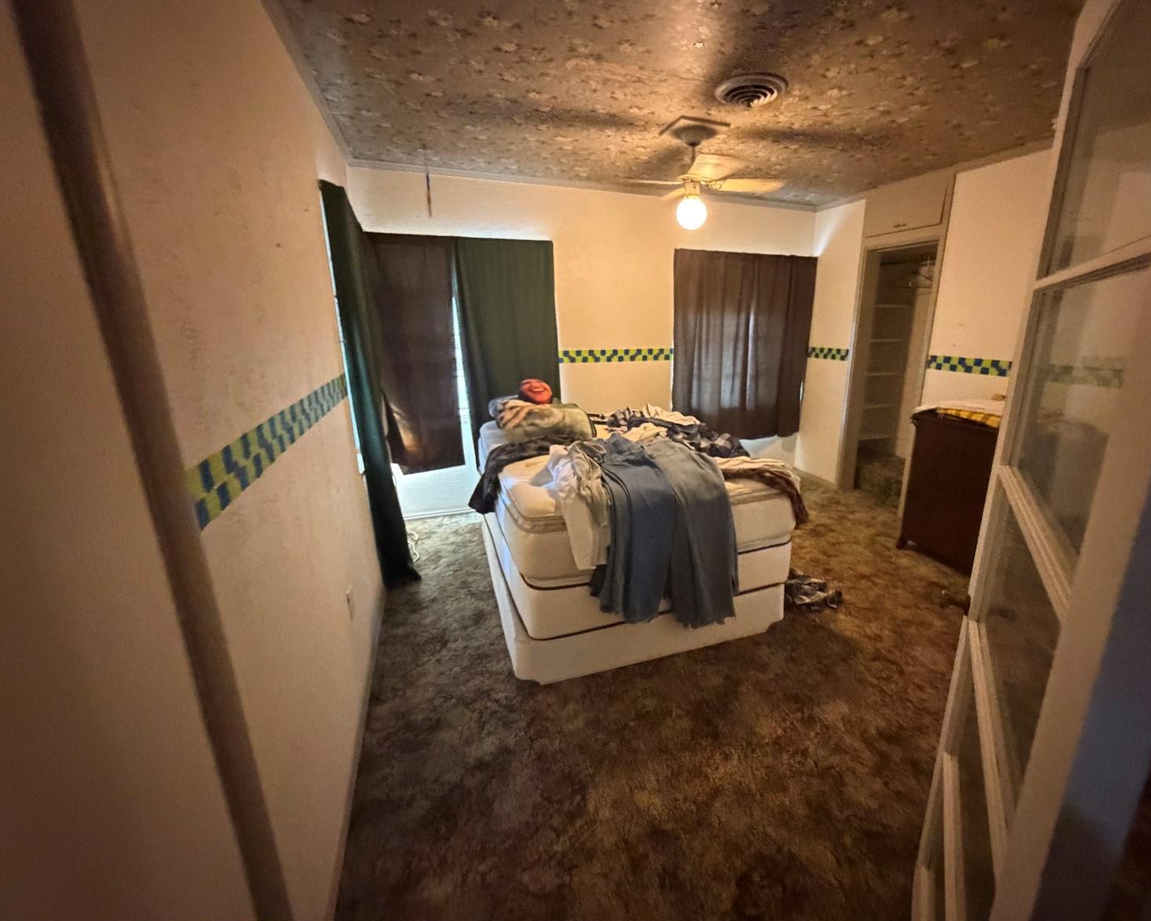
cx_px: 629
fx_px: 511
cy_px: 451
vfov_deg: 84.0
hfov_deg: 96.5
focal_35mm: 15
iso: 1600
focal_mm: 2.22
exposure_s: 1/40
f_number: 2.2
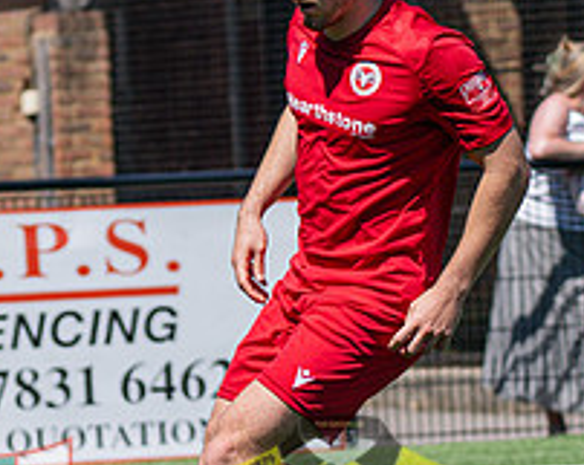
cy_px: 267
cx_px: -359
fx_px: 8250
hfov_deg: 4.0
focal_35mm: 478
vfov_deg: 3.2
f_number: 4
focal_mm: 120
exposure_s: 1/3200
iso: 320
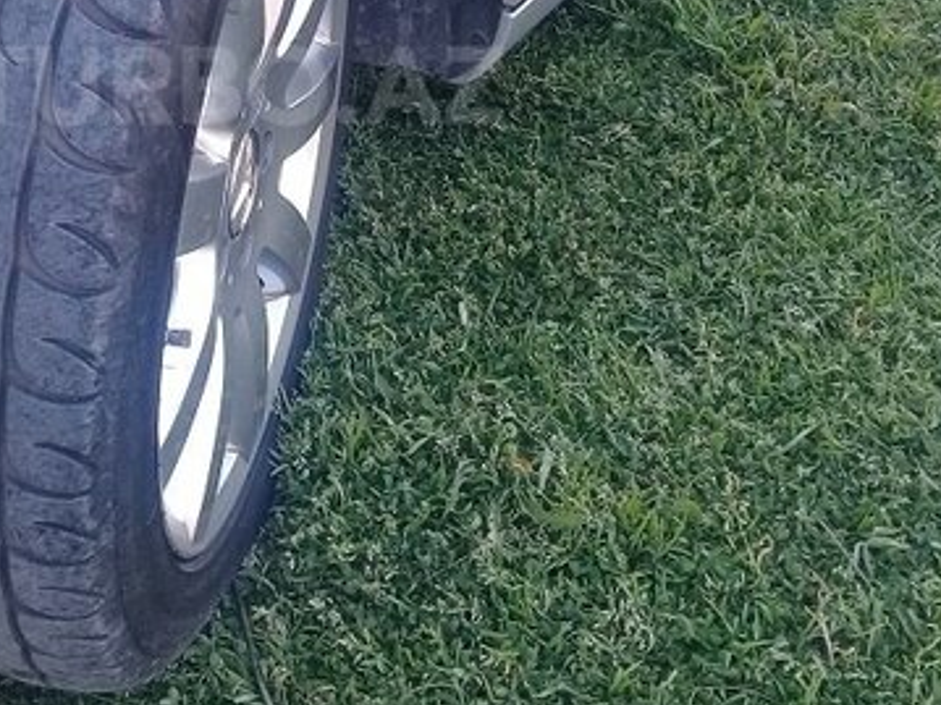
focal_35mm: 57
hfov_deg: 33.1
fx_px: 1549
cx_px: 236
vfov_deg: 25.0
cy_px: 85
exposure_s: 1/100
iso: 64
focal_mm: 3.3
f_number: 2.2
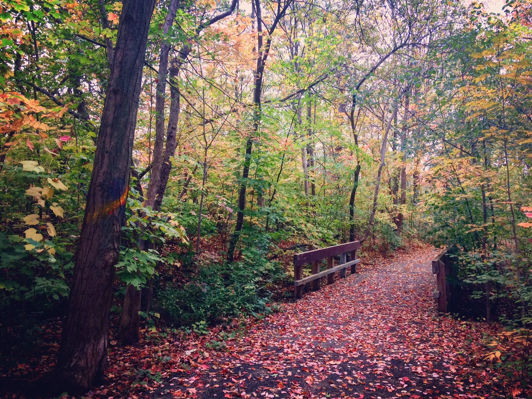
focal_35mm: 29
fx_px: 446
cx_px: 266
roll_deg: +1.2
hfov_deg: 61.7
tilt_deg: +1.5
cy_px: 200
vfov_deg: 48.2
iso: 40
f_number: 2.2
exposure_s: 1/40
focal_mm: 4.15
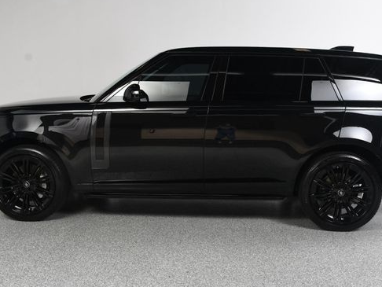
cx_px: 200
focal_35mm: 43
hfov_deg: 43.8
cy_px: 132
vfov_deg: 33.6
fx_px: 475
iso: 100
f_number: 8
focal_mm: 23
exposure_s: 1/160
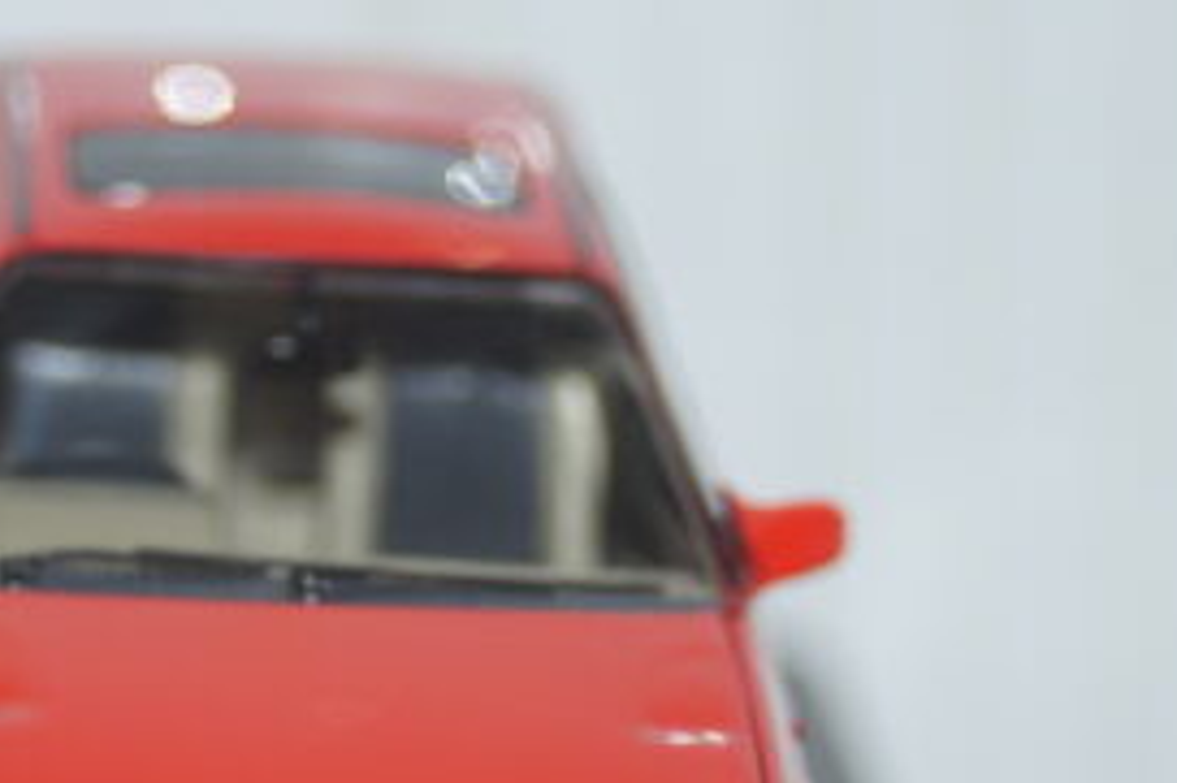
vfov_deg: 5.2
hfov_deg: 7.8
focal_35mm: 265
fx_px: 8658
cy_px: 822
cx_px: 255
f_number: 5.6
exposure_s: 1/60
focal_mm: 80
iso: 250
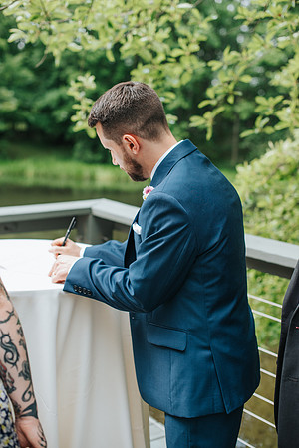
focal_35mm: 50
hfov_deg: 27.0
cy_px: 224
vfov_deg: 39.6
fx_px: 623
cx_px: 150
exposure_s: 1/800
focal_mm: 50
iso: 500
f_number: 2.8
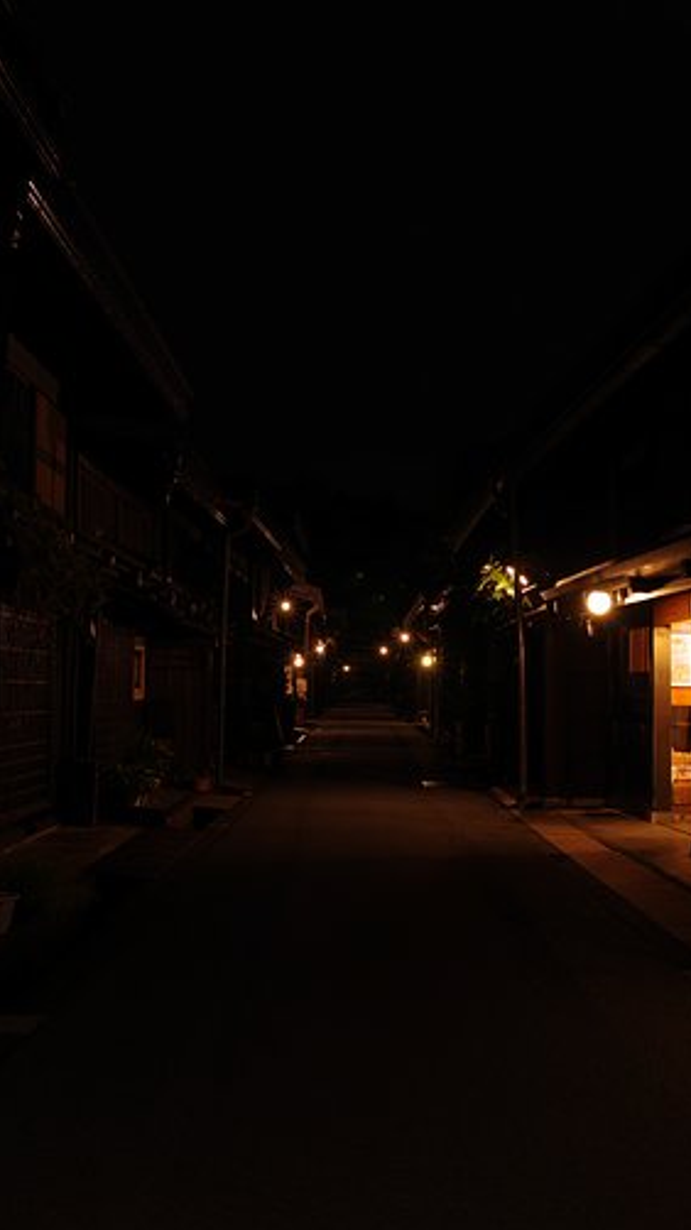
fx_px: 1565
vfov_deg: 42.9
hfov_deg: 24.9
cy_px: 608
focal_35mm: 48
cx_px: 374
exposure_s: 6
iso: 100
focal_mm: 30
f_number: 5.6
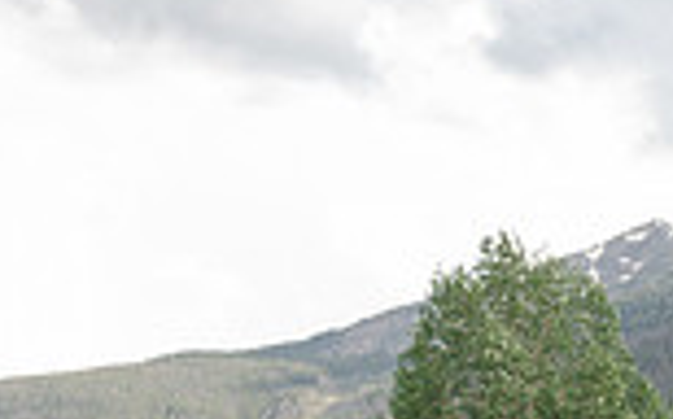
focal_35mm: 94
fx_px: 1723
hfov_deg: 20.5
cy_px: 814
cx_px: 826
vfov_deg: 12.4
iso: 250
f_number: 4
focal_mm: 24.5
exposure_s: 1/500
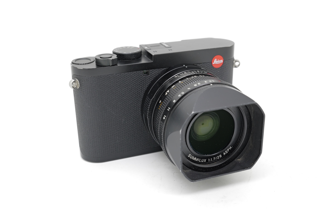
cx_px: 165
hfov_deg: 45.4
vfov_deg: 31.2
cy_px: 110
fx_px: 394
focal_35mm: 43
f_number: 8
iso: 800
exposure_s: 1/60
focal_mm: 43
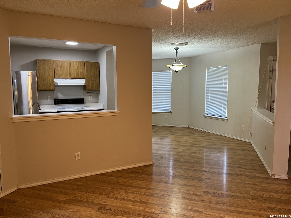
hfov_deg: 67.3
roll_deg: +0.1
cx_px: 146
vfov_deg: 53.1
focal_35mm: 26
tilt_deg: -7.0
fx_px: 219
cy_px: 109
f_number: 1.6
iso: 80
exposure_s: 1/60
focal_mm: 5.1
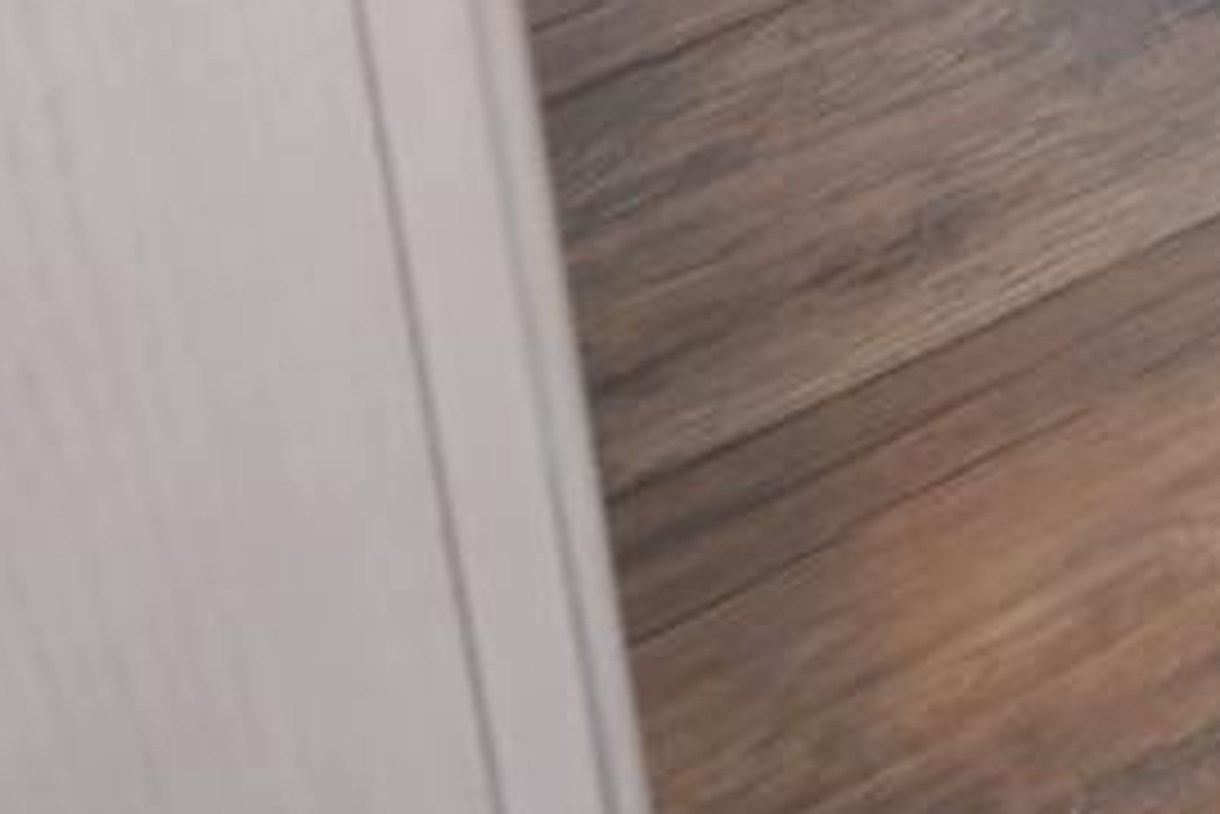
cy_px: -2204
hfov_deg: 14.9
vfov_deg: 8.1
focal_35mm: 121
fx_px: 4103
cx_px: 2152
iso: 640
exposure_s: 1/60
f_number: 4
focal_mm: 16
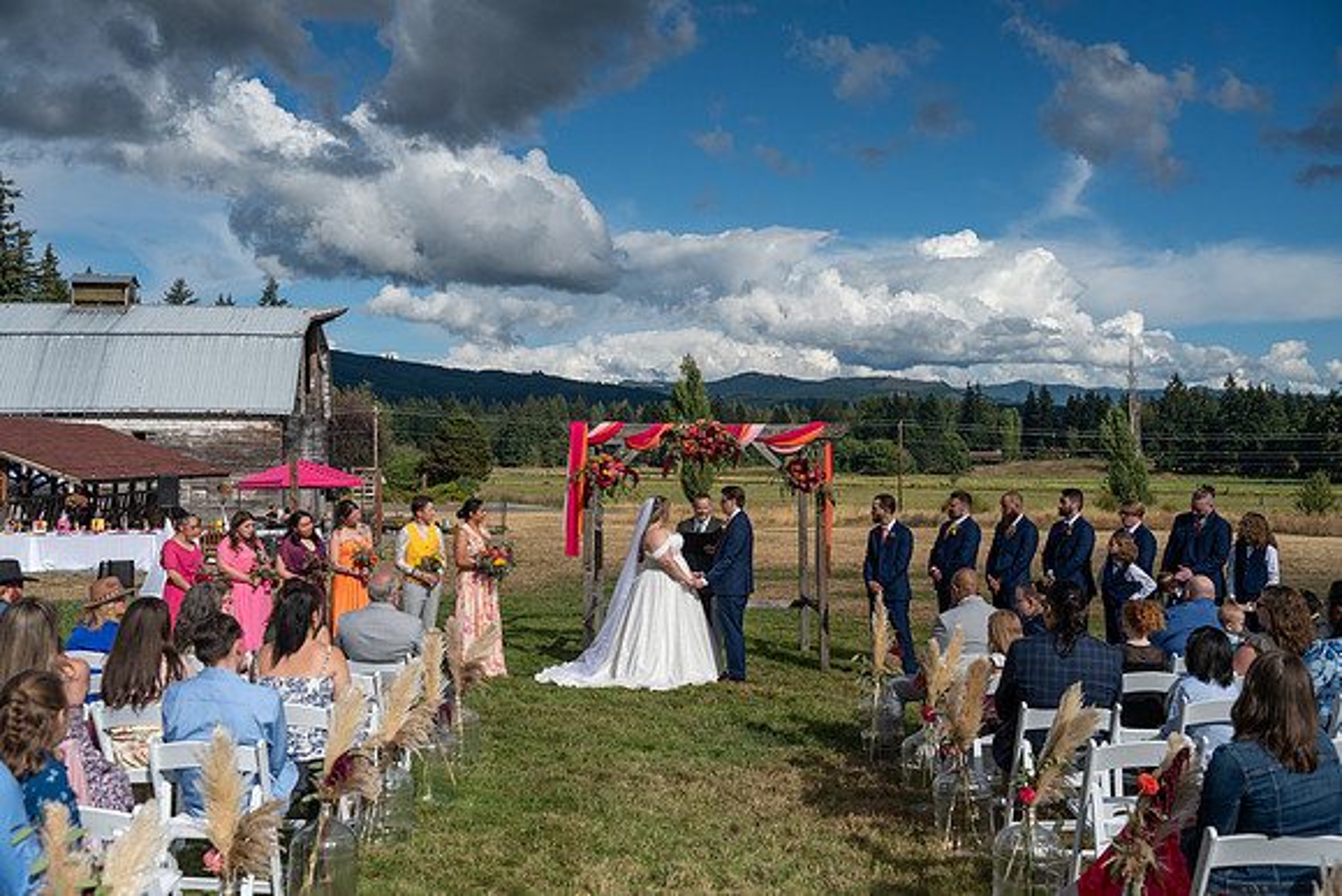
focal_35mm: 35
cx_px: 671
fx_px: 1305
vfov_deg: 37.9
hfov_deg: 54.4
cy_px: 448
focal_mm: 35
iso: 400
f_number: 4.5
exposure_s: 1/6400
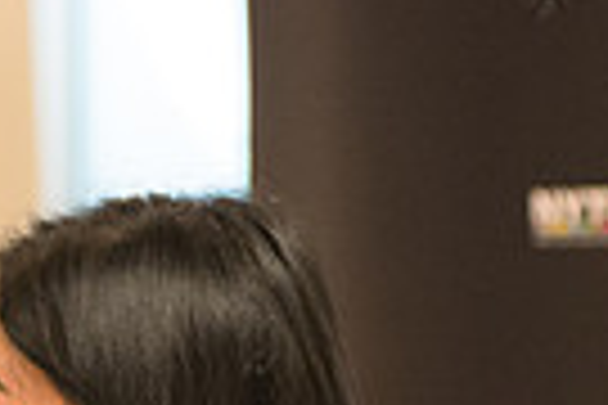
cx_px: -324
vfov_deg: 4.0
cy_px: 592
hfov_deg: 5.9
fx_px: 5792
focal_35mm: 343
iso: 2500
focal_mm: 80
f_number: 4
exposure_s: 1/50
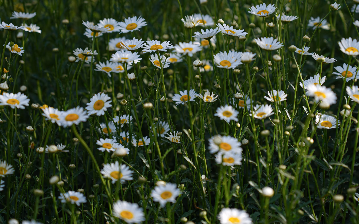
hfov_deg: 15.8
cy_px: 77
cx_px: 210
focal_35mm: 132
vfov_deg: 9.9
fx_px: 1291
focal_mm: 105
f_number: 4
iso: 50
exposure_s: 1/200
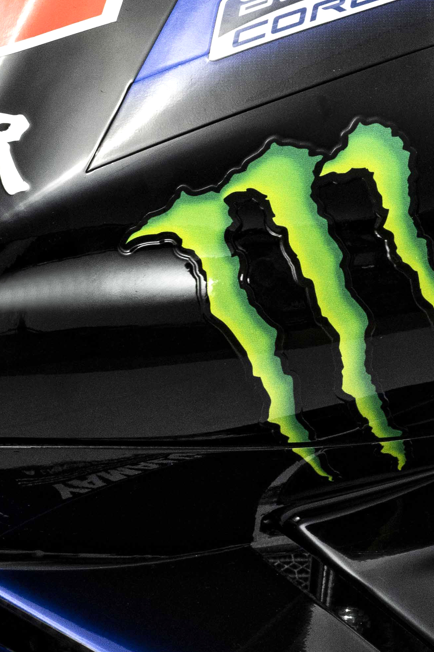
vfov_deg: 4.7
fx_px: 7941
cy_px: 345
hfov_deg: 3.1
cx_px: 98
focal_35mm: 439
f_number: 16
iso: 1250
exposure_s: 1/200
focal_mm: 105
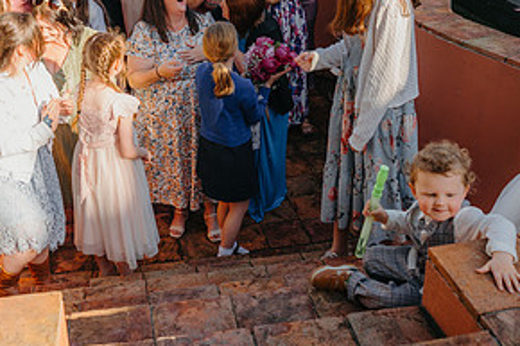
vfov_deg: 27.5
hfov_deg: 40.9
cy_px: 69
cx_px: 206
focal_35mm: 48
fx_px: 693
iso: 100
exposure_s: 1/250
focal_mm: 24
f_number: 4
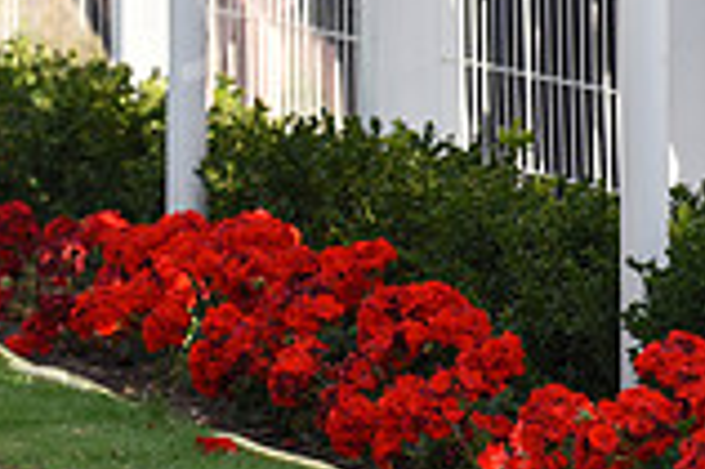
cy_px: -243
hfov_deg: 2.8
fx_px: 14359
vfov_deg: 1.9
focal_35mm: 734
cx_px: -299
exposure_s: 1/2000
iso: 1000
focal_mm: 200
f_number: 5
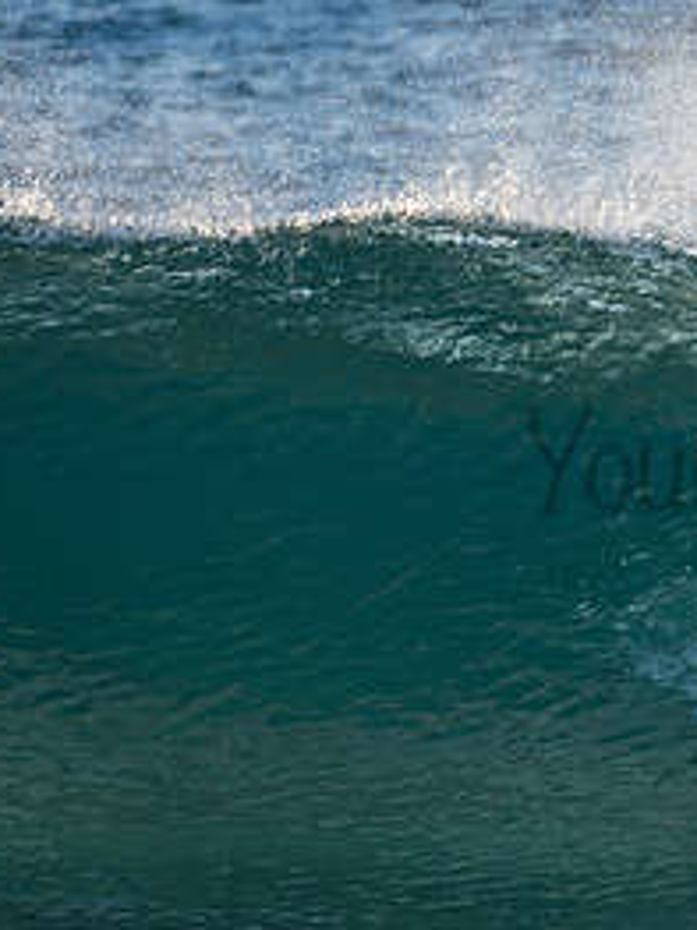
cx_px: 892
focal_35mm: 1591
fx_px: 42748
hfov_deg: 0.9
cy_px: 430
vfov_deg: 1.2
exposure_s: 1/640
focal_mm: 500
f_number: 5.6
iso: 280
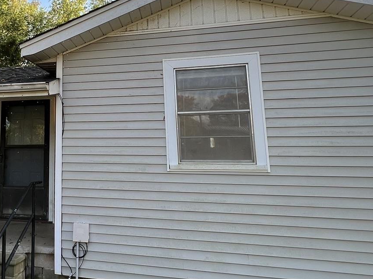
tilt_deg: +9.6
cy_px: 93
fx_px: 334
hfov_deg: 54.2
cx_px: 72
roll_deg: +0.3
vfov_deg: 44.8
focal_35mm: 31
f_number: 1.8
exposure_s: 1/218
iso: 32
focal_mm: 1.57
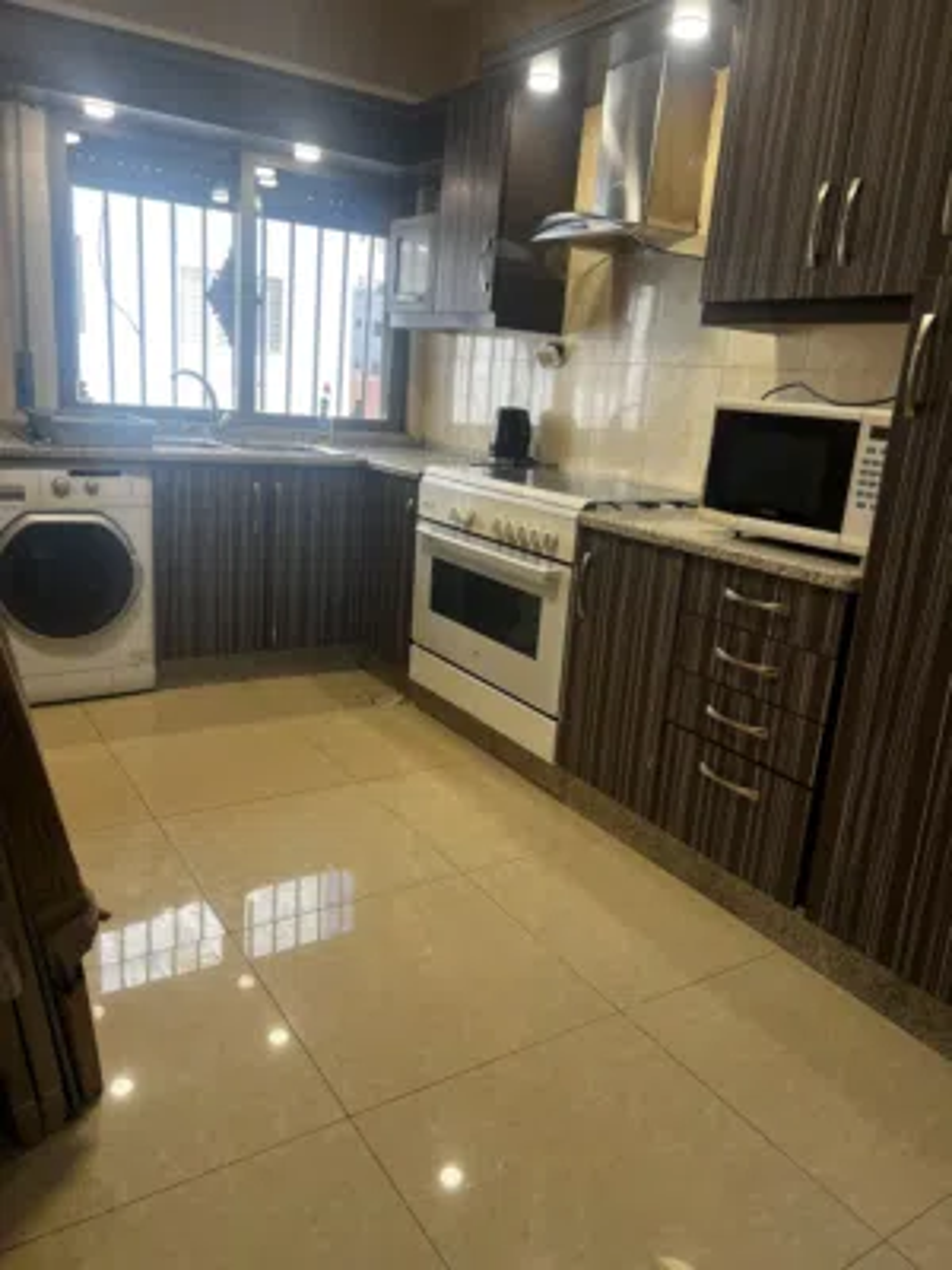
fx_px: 953
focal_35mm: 26
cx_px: 476
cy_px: 635
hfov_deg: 53.1
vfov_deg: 67.3
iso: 64
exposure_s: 1/100
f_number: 1.5
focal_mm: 5.7
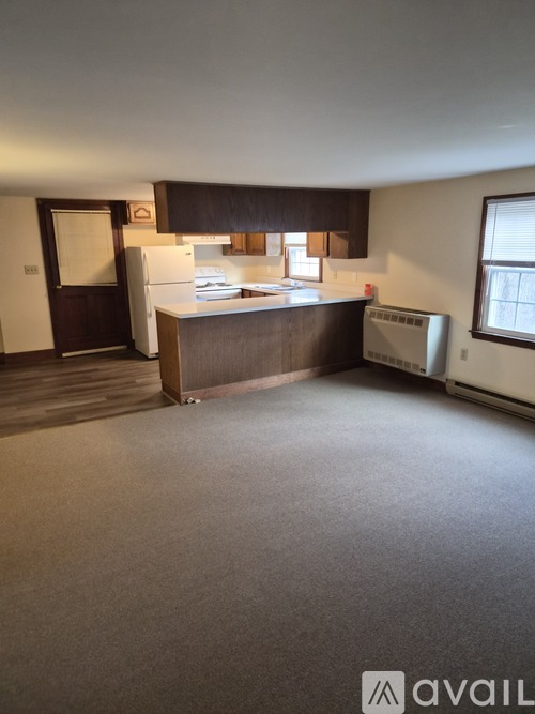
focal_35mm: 23
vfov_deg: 73.9
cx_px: 268
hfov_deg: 58.9
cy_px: 357
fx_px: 474
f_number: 1.8
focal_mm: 5.4
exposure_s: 1/120
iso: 640
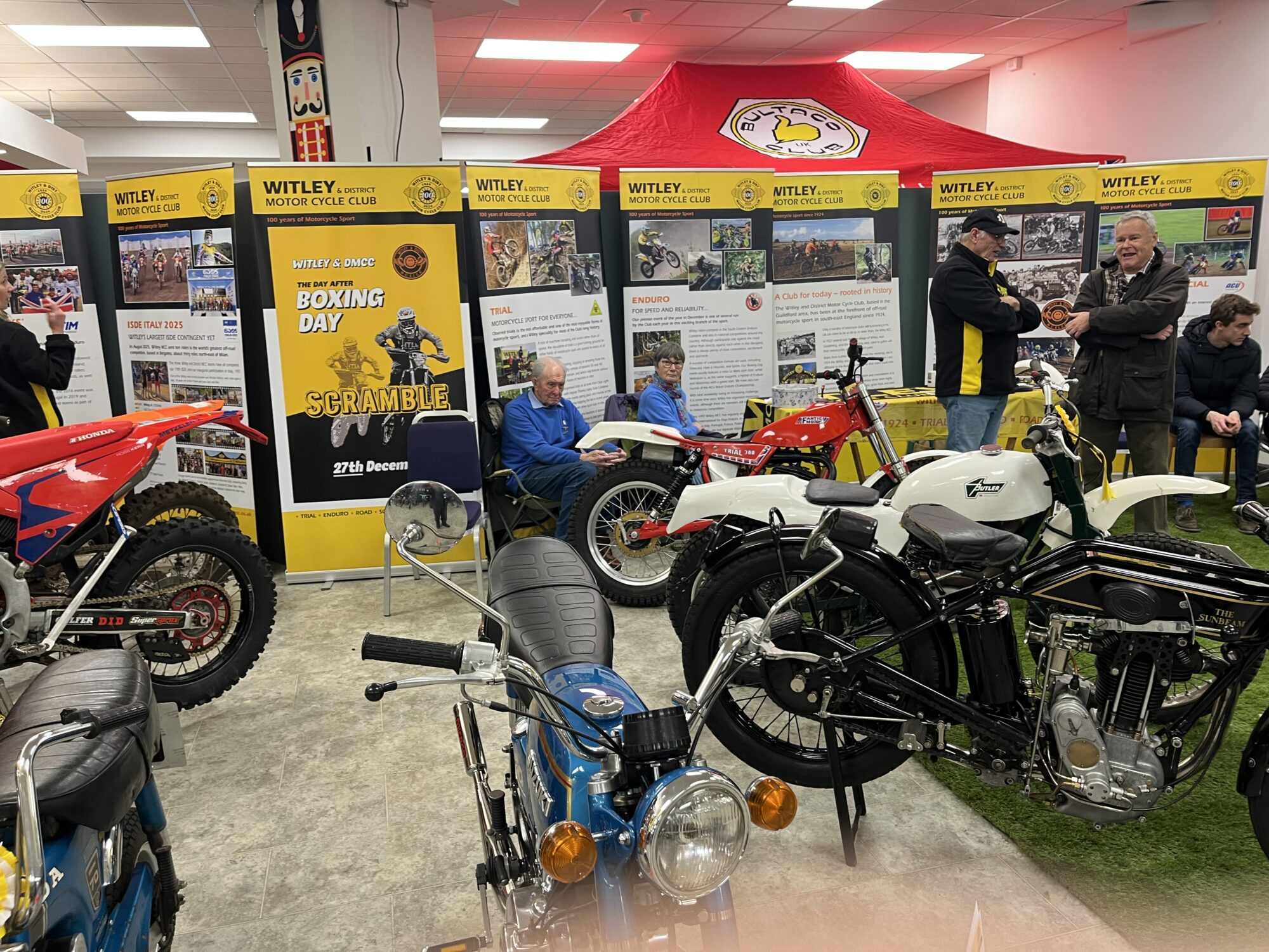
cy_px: 476
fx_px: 953
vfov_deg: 53.1
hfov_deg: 67.3
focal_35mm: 26
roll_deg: +1.8
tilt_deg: -12.7
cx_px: 634
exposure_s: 1/50
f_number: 1.6
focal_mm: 5.1
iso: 80
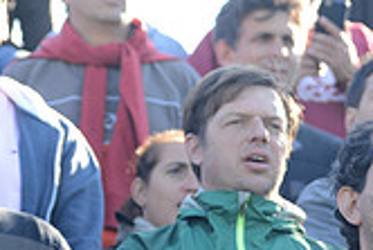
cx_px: 366
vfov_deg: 2.7
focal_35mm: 506
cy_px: 400
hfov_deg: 4.1
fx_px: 5247
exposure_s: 1/250
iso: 400
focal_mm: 145
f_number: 4
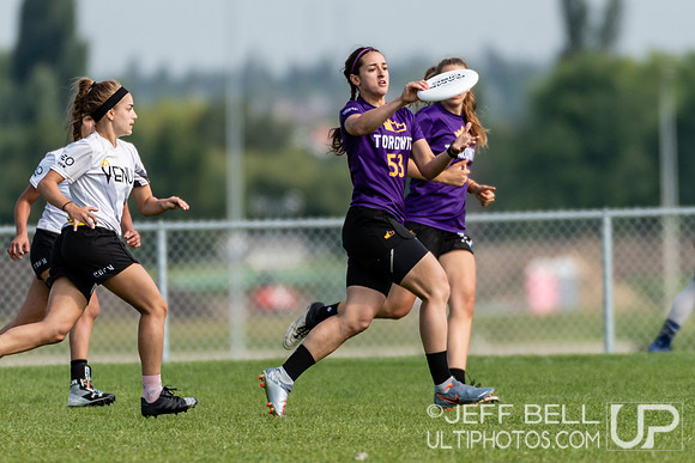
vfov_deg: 1.5
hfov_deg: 2.2
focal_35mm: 937
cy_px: 208
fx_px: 18101
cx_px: 401
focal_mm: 400
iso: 100
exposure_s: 1/1250
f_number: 4
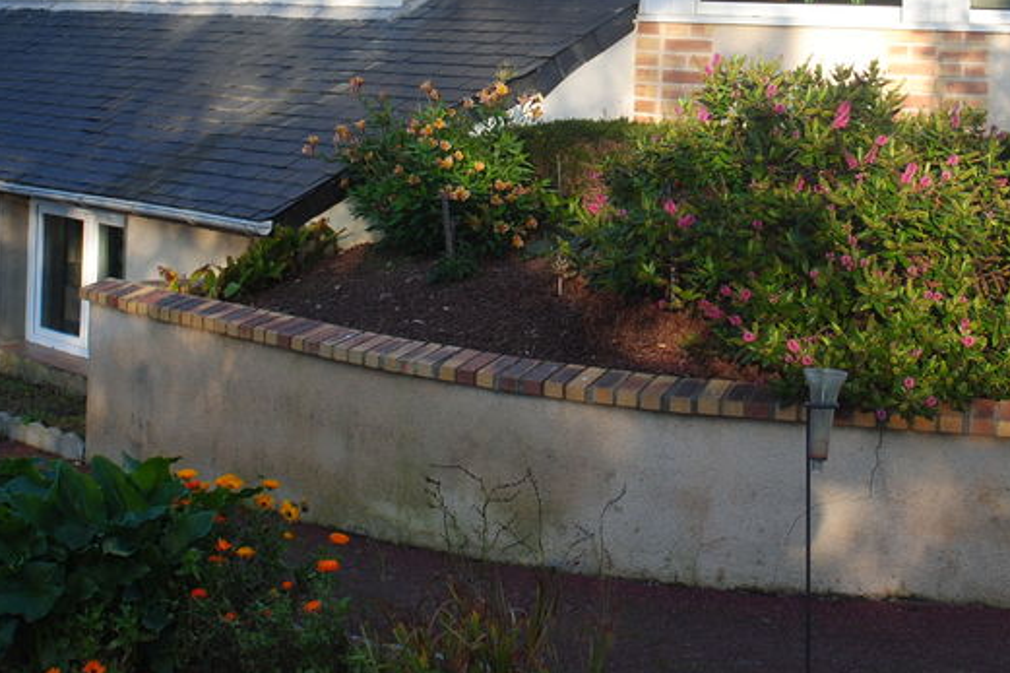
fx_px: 2103
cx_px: 527
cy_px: 53
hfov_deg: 27.0
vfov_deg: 17.9
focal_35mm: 75
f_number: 9
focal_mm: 26
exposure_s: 1/125
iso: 200
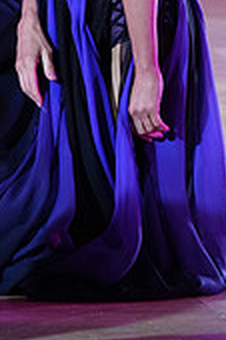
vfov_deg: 3.8
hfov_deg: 2.5
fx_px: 5133
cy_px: -166
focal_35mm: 544
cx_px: 107
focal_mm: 159
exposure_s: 1/400
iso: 2500
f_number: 4
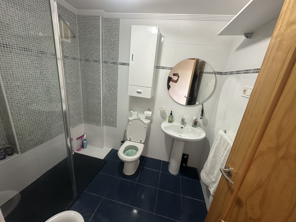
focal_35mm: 14
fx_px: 120
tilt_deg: -15.2
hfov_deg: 102.1
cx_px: 148
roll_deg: -6.1
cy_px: 111
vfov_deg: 85.7
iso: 200
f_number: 2.2
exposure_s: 1/50
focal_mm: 2.22
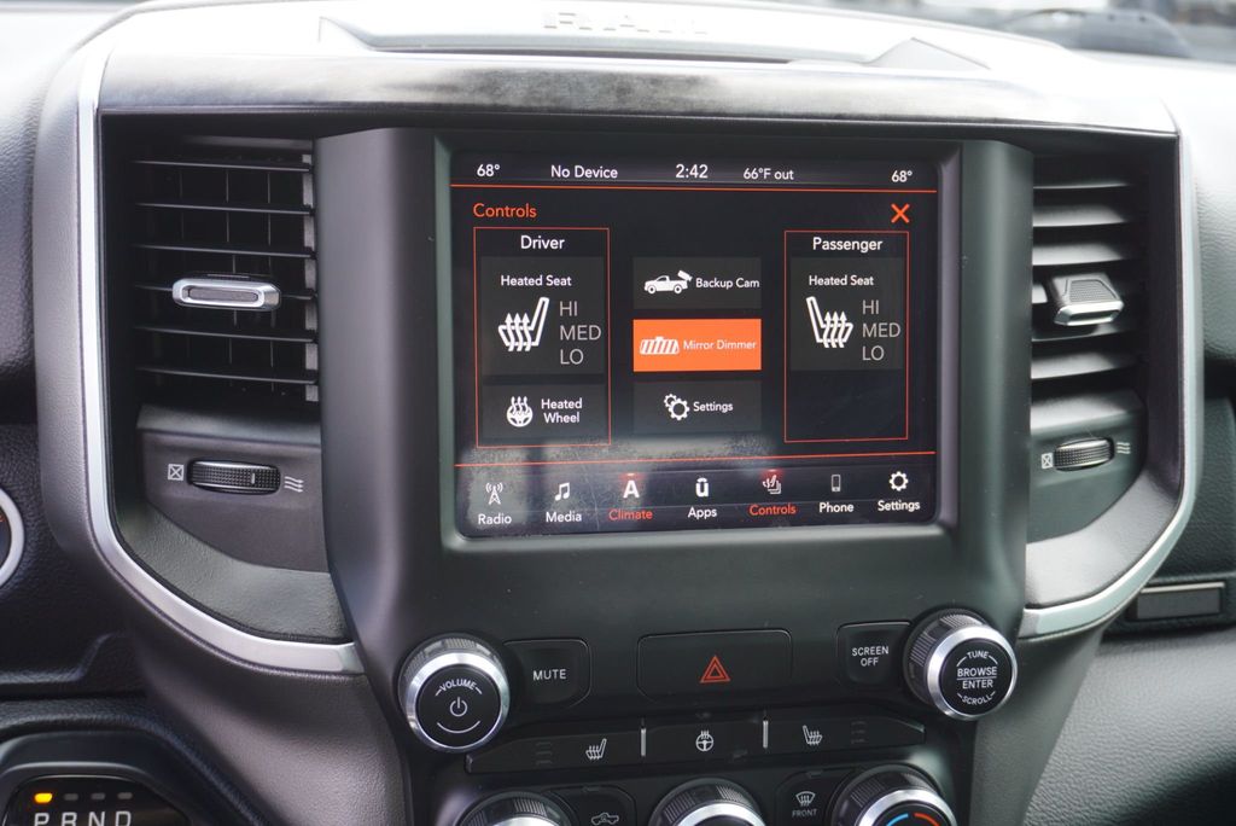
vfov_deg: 34.3
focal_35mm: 39
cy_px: 413
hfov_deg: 49.5
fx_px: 1340
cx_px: 618
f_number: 4.5
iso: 160
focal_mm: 26
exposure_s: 1/60
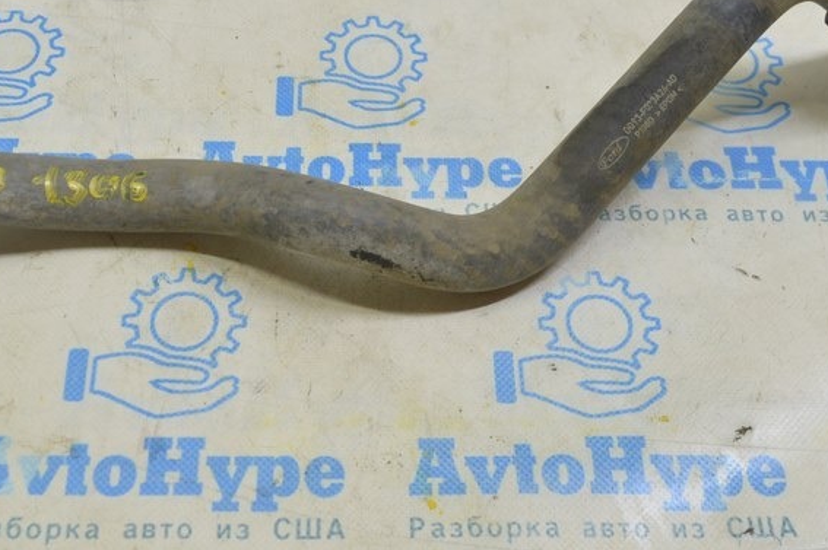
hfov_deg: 35.1
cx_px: 358
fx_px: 1308
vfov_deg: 23.7
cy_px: 186
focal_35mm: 57
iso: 400
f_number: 5.6
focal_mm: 21
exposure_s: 1/25
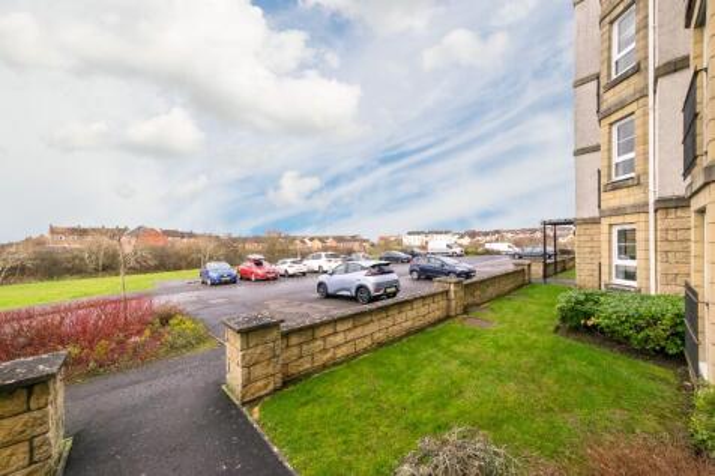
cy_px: 238
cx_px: 358
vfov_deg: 90.0
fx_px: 238
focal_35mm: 12
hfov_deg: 112.6
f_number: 9
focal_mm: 8
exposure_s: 1/240
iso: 800
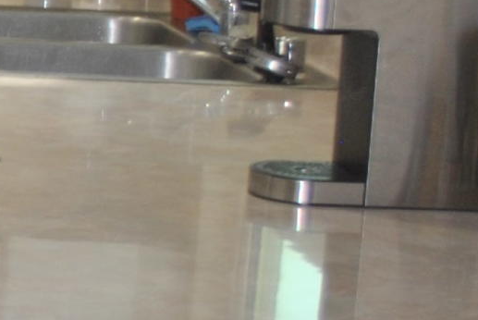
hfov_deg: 8.8
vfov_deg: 6.6
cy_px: 51
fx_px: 2778
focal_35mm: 209
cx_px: -710
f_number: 4
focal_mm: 24
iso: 200
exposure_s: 1/60
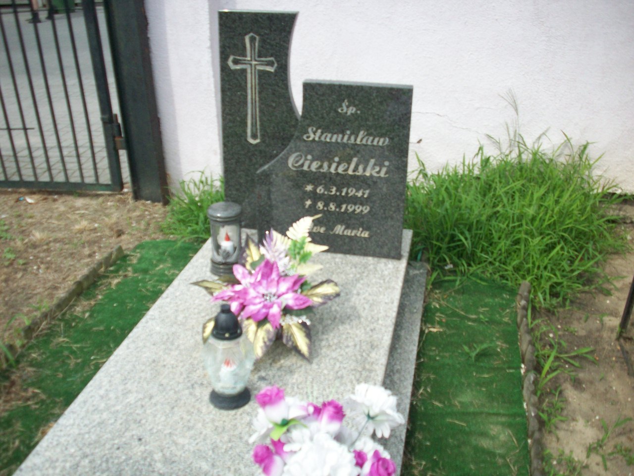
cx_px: 317
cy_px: 238
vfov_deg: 38.7
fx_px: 678
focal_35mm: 37
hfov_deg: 50.1
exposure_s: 1/214
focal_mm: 6.2
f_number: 5.6
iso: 80
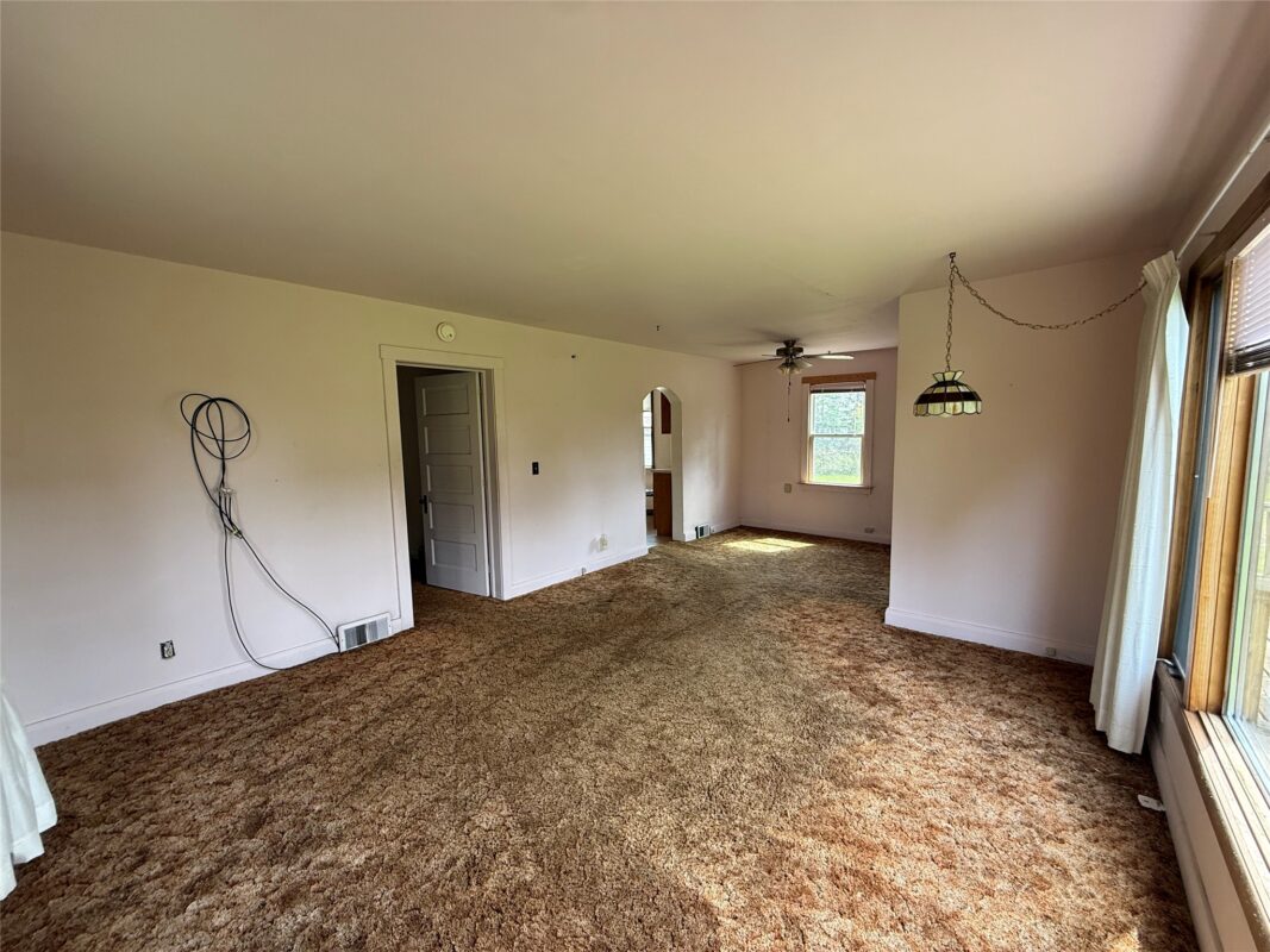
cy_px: 476
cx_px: 635
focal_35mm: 14
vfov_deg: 85.7
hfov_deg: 102.1
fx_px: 514
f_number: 2.2
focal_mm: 2.22
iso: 125
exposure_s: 1/99
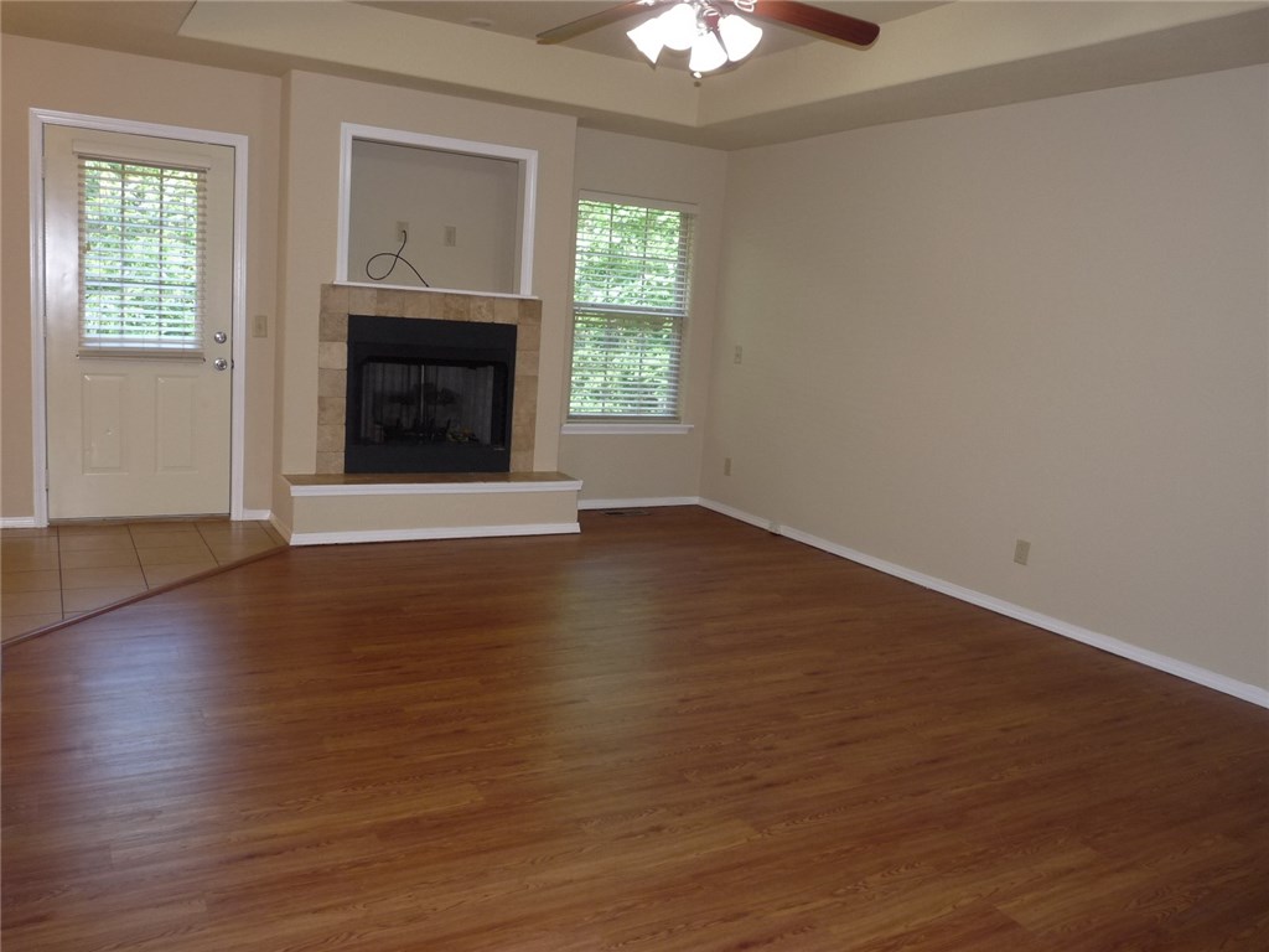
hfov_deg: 65.3
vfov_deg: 51.4
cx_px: 634
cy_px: 476
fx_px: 990
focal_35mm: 27
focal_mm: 4.8
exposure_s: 1/40
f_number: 2.8
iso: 160
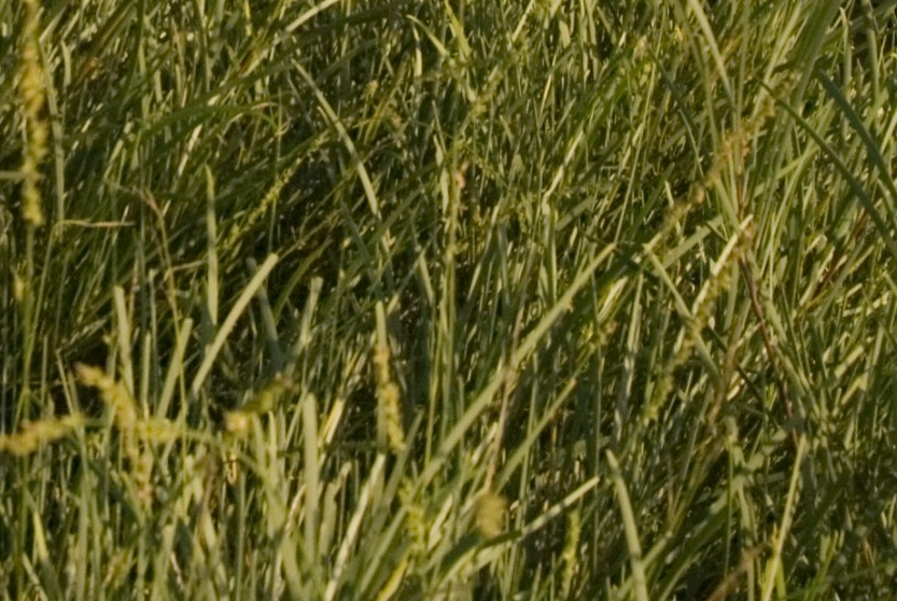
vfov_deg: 10.3
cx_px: -76
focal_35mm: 126
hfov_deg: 15.8
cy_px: -444
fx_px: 3144
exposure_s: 1/160
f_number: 8
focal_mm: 20
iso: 400
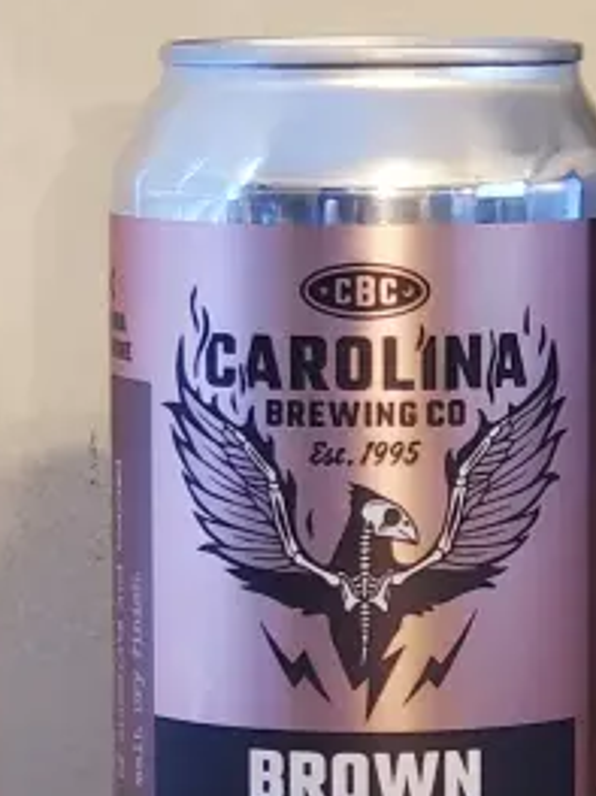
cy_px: 496
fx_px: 1815
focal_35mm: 79
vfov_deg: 24.7
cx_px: 360
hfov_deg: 18.6
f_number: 2.4
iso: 320
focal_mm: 6
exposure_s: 1/15
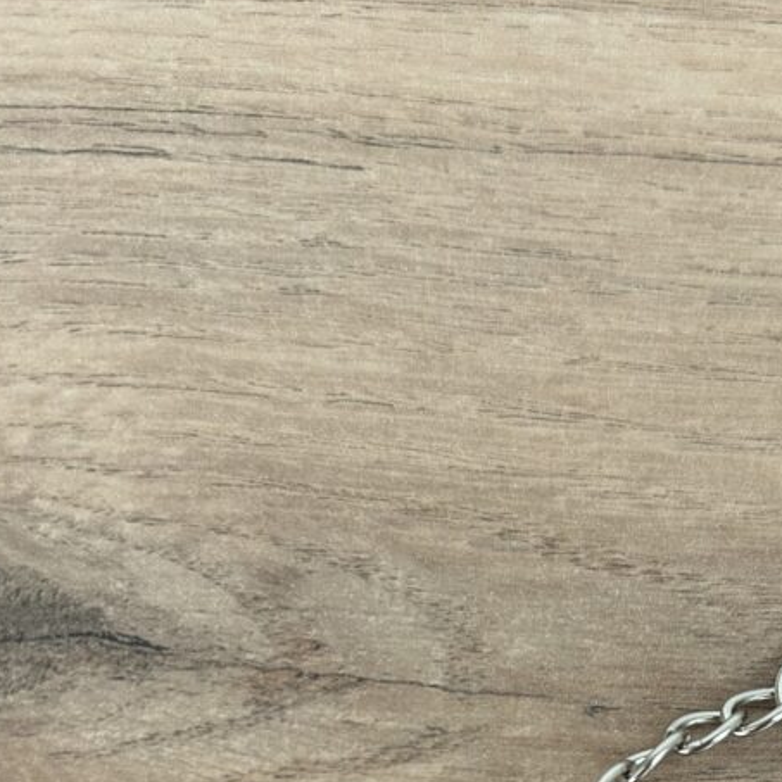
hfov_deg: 32.0
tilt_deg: -84.4
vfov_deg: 29.6
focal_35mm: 52
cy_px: 856
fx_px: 1329
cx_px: 615
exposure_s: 1/117
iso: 125
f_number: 1.5
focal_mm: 5.7
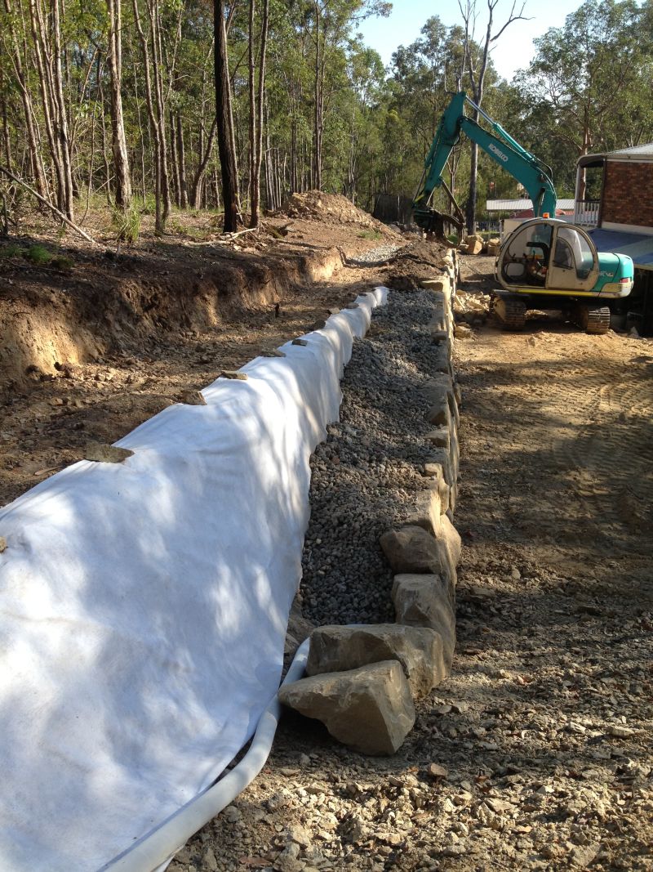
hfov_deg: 40.7
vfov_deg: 52.6
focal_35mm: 35
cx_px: 326
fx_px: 881
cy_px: 436
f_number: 2.4
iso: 50
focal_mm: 4.28
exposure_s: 1/746
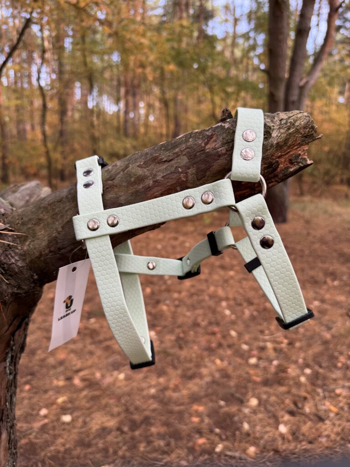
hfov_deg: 56.8
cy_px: 234
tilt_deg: -10.4
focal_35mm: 24
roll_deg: -0.7
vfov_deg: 71.6
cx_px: 175
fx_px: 324
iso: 64
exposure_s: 1/276
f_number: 1.78
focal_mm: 6.76
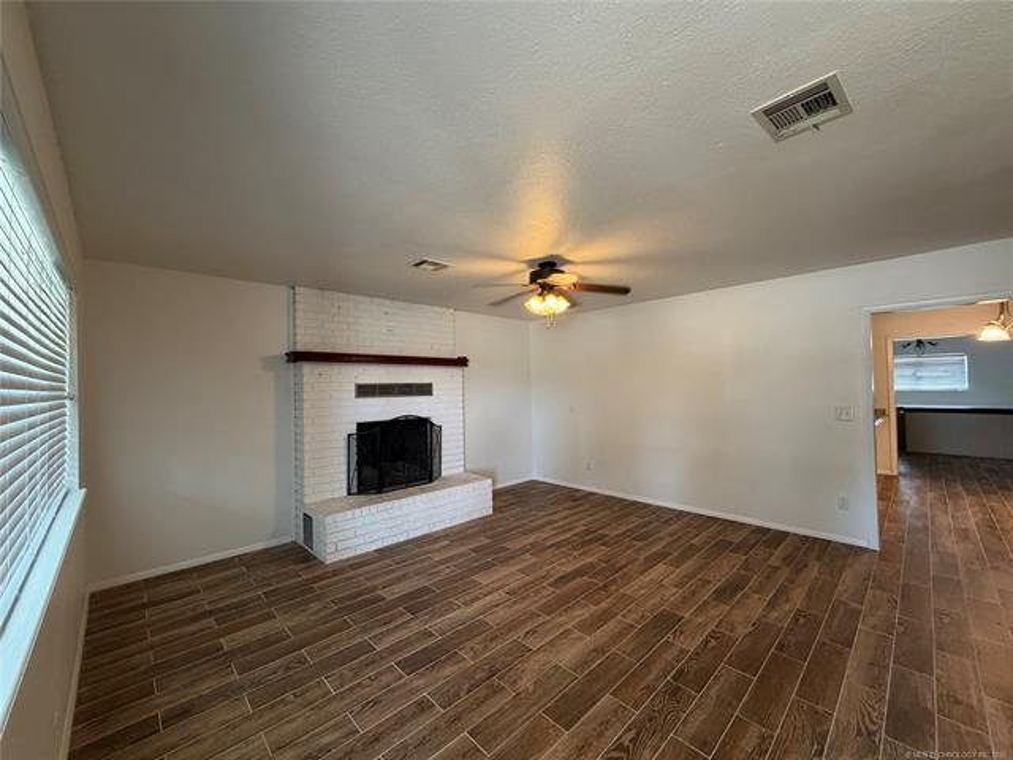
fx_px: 410
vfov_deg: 85.7
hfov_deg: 102.1
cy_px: 380
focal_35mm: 14
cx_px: 506
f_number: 2.2
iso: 250
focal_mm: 2.22
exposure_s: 1/60
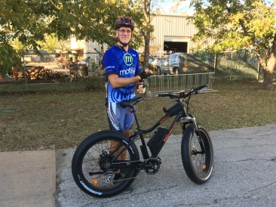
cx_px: 138
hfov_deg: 61.7
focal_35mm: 29
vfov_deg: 48.2
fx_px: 231
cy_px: 104
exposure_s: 1/120
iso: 25
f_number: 2.2
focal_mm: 4.15
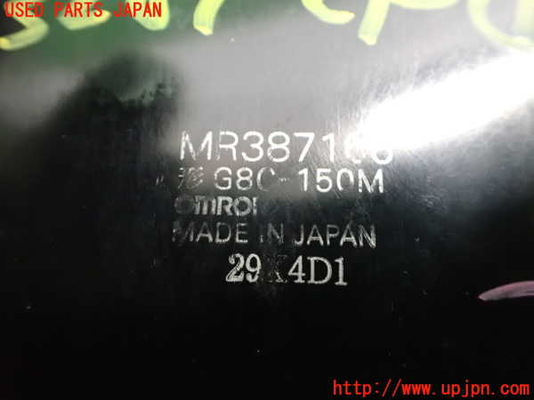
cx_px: 267
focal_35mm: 30
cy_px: 200
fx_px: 463
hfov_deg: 60.0
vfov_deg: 46.8
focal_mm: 5.4
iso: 1600
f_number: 2.3
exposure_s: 1/30
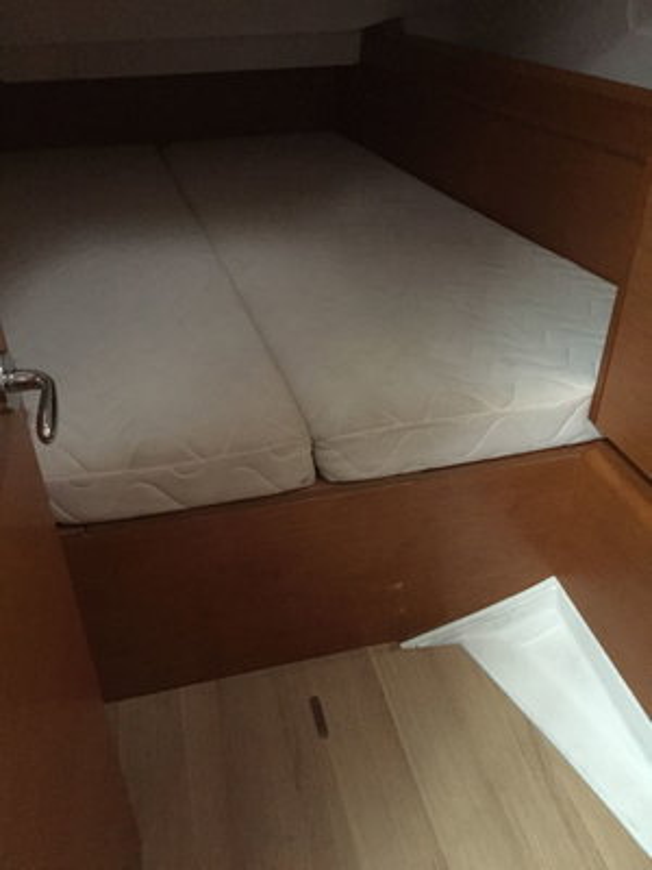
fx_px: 728
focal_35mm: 29
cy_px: 435
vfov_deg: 61.7
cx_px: 326
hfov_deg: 48.2
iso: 1000
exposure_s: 1/17
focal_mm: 4.15
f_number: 2.2
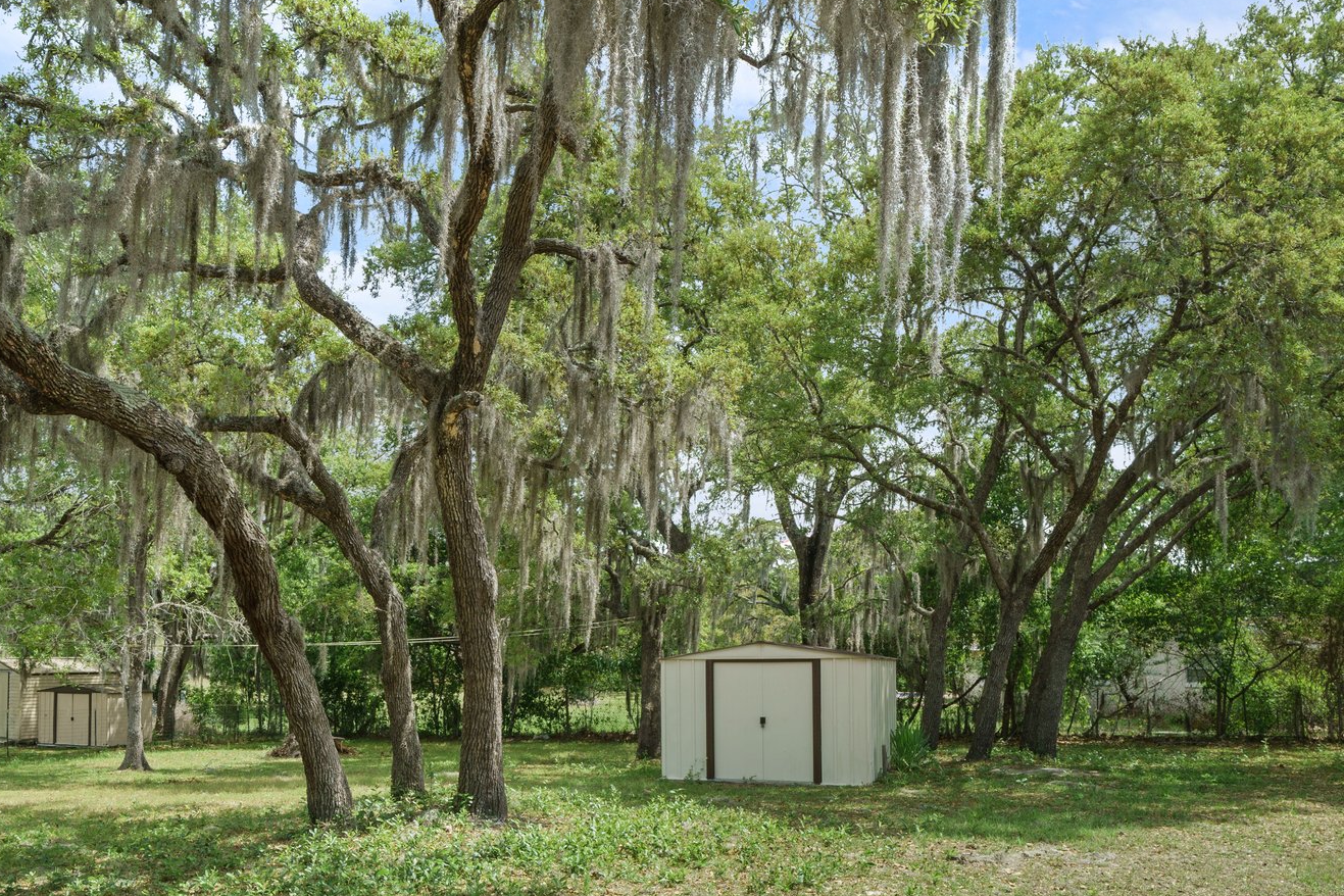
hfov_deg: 65.4
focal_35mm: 28
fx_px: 1045
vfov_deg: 45.5
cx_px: 626
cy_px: 616
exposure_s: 1/60
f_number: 8
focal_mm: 12
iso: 320
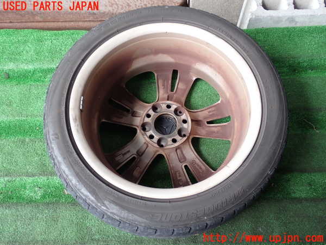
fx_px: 339
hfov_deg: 51.4
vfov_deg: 39.7
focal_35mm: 36
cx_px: 163
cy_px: 122
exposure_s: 1/80
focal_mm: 6.37
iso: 160
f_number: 2.5
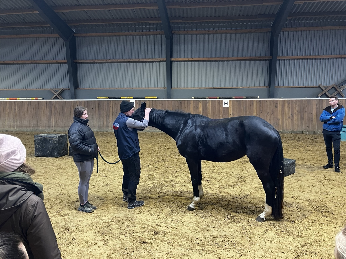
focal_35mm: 28
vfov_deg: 49.7
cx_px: 173
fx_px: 280
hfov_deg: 63.4
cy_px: 130
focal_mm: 3.99
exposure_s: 1/60
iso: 125
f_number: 1.8
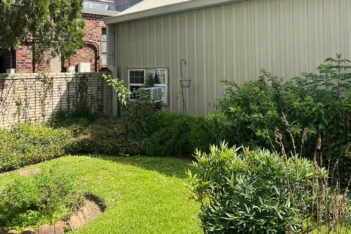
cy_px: 62
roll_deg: +0.9
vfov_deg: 35.3
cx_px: 236
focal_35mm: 37
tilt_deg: +1.4
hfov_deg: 50.9
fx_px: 361
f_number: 1.5
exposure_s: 1/3257
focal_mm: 5.7
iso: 50
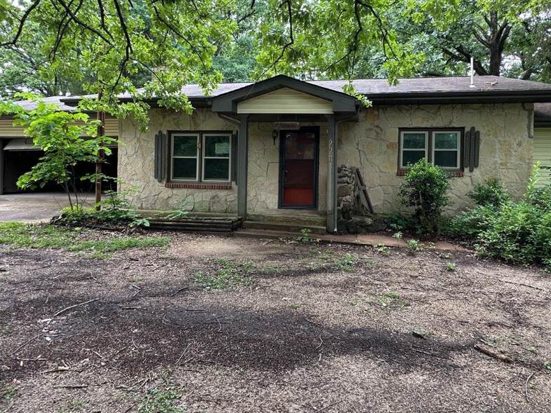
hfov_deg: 73.7
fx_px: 366
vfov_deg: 58.6
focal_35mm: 23
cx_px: 303
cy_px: 177
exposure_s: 1/99
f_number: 2.2
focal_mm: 2.22
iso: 50
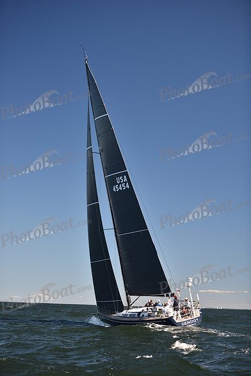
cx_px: 126
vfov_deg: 28.8
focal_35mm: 70
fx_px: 732
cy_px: 188
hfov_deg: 19.5
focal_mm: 70
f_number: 2.8
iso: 200
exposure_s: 1/800
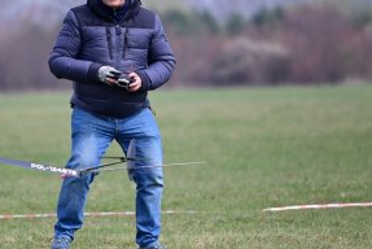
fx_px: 7158
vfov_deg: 2.0
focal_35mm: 692
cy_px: 154
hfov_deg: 3.0
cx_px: 119
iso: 1000
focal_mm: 400
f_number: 6.3
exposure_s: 1/2500
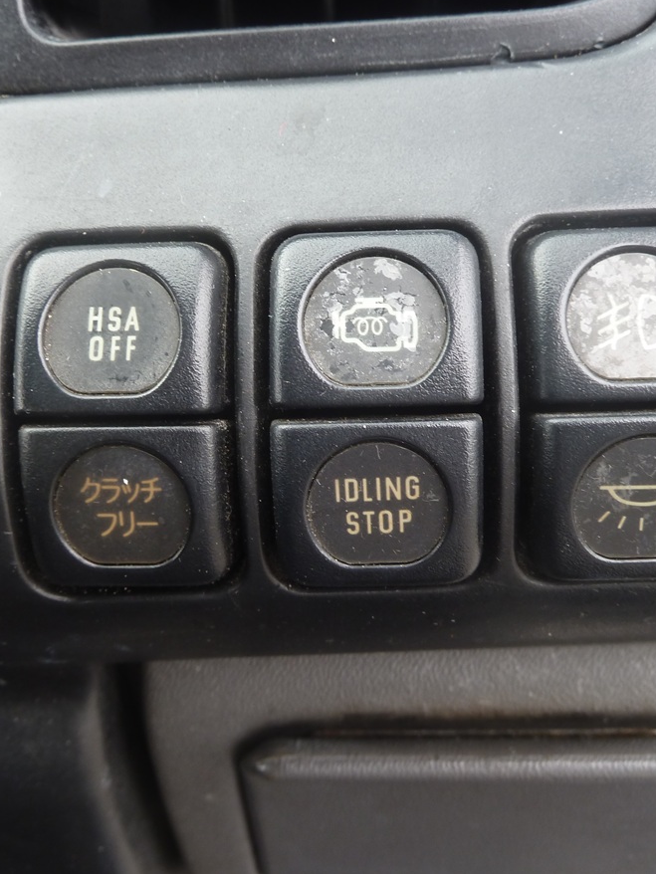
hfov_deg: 35.2
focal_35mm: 41
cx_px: 319
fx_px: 1035
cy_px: 427
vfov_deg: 45.8
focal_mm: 5
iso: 80
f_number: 3.4
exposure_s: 1/30
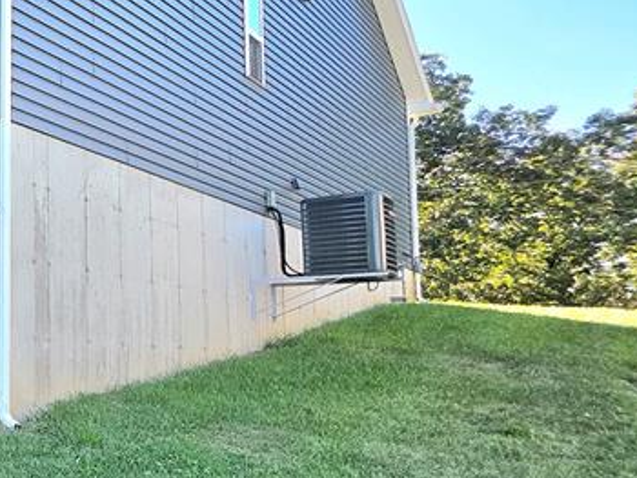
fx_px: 700
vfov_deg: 37.6
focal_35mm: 38
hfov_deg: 31.3
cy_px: 289
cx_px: -269
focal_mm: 2.2
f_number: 1.9
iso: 100
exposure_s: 1/2000
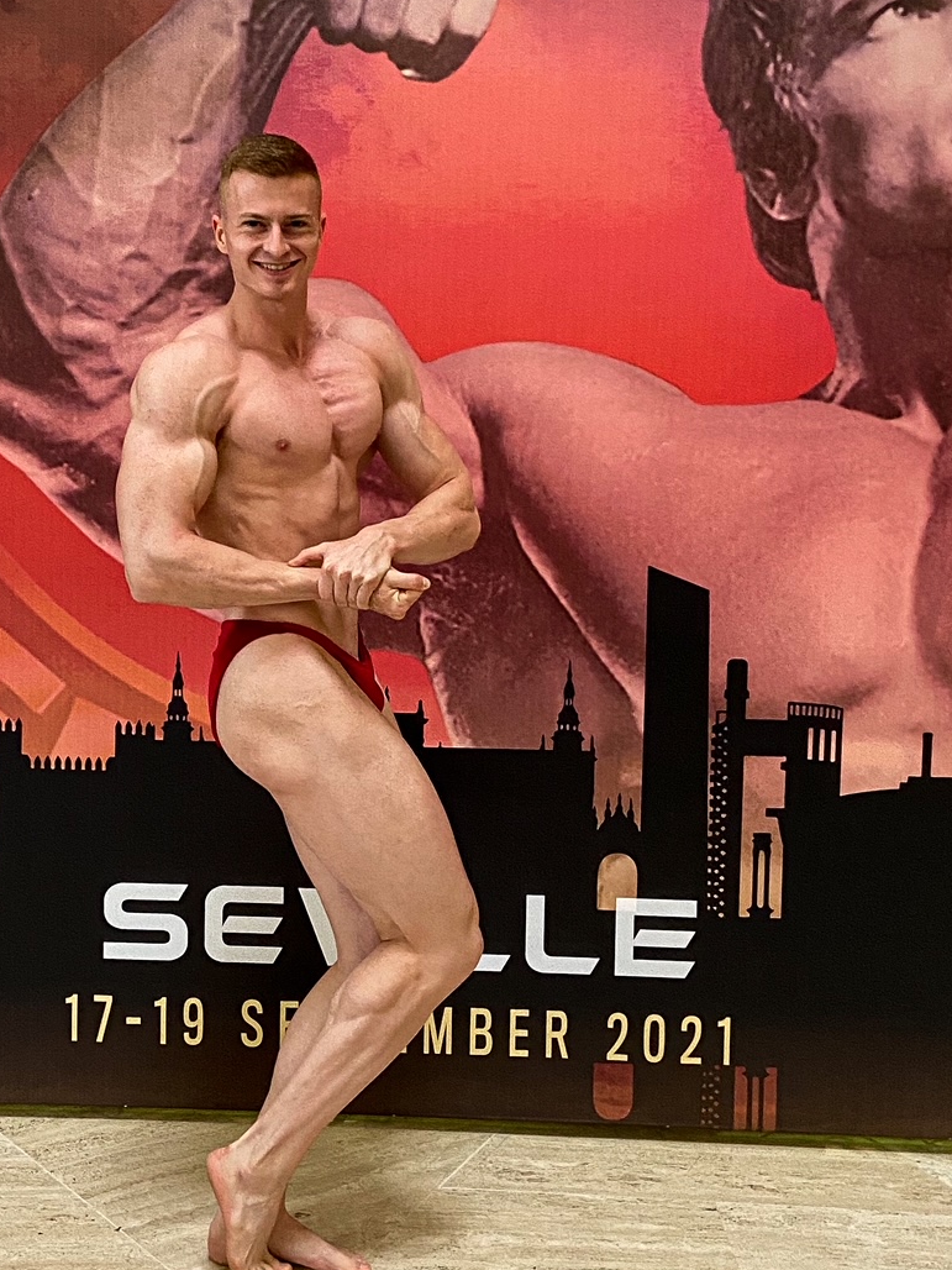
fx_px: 1870
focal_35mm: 51
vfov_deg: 37.4
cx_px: 286
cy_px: 556
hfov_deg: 28.3
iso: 320
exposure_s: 1/50
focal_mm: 4.25
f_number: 1.8
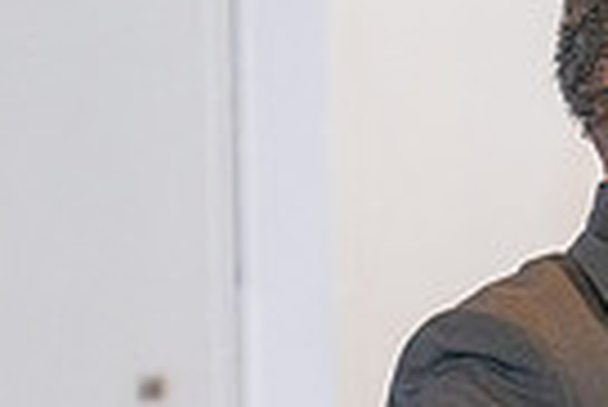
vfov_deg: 4.6
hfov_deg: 6.8
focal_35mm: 298
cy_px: 642
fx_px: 5038
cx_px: 787
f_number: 2.8
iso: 2000
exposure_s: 1/200
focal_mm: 70
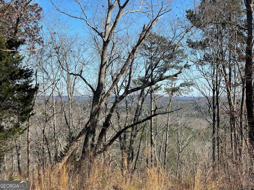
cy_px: 95
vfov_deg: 22.9
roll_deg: -0.6
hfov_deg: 30.3
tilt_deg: -1.1
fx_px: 470
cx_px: 127
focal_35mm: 64
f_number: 2.2
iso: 20
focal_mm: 7.5
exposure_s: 1/797
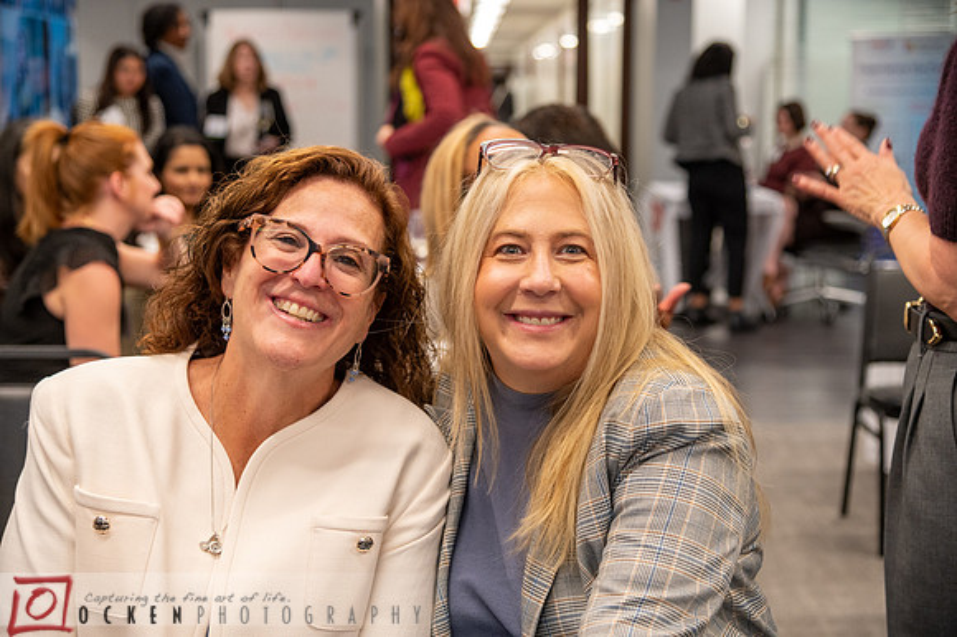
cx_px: 478
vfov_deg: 23.4
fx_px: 1541
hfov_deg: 34.5
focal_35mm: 58
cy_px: 318
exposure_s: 1/125
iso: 1600
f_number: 4
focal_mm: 58
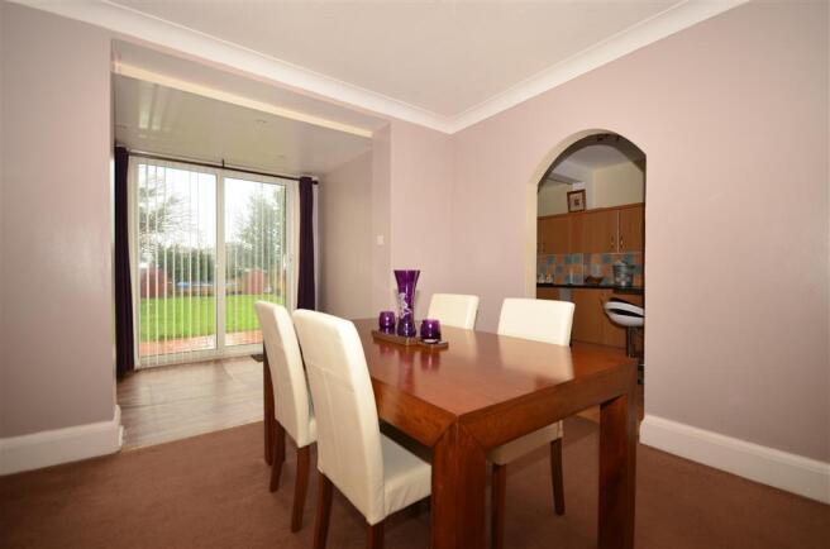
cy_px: 274
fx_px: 345
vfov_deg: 77.0
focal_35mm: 15
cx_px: 415
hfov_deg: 100.5
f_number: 5
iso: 200
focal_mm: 10
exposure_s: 1/25
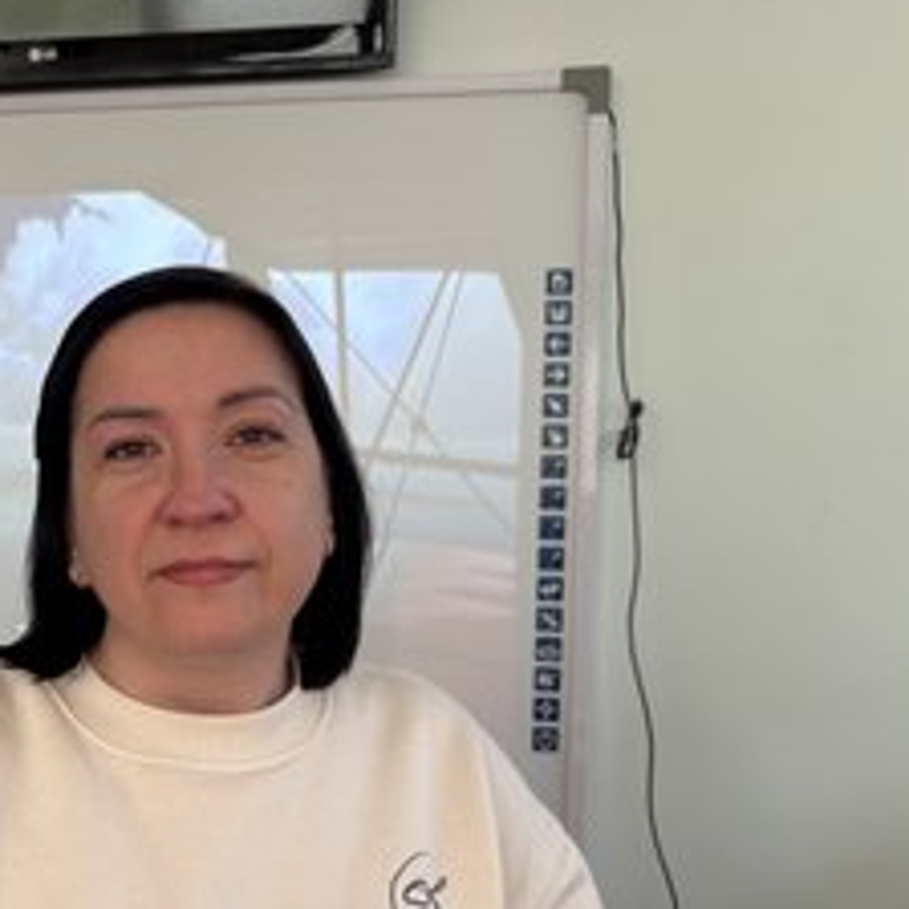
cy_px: 548
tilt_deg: -3.6
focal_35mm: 41
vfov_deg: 40.7
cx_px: 142
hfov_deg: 38.8
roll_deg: -1.0
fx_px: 1218
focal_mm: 5.96
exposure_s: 1/120
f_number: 1.6
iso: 64
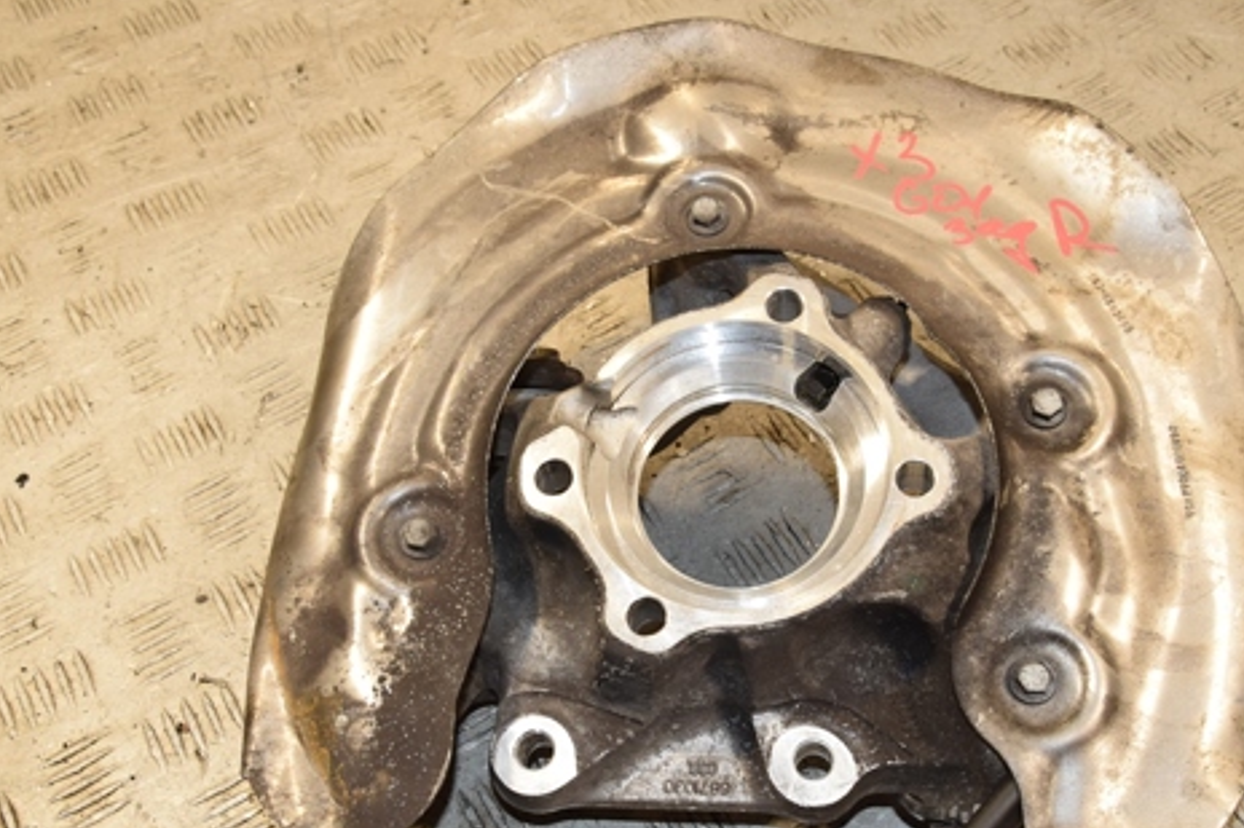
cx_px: 697
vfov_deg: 26.1
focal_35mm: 52
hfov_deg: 38.4
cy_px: 461
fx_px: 1785
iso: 800
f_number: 8
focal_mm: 25
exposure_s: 1/200
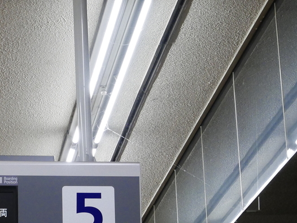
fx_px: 1253
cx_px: 16
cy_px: 176
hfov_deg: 13.4
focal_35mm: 146
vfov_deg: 10.1
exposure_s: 1/80
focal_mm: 32
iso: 2000
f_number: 5.6
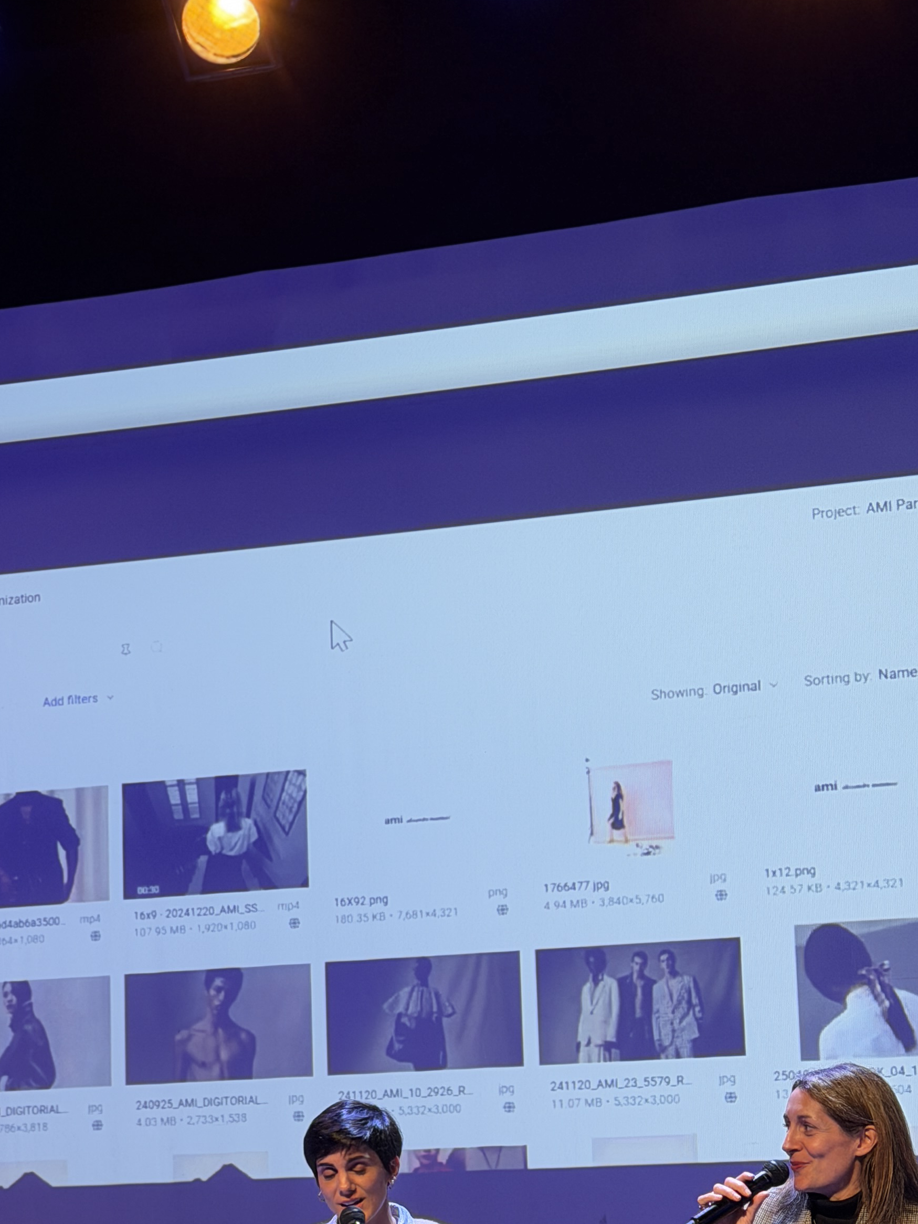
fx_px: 2935
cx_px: 223
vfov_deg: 23.2
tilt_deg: +4.9
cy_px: 984
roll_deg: +1.6
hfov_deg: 17.7
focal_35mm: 83
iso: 80
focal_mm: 6.76
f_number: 1.78
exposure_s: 1/50
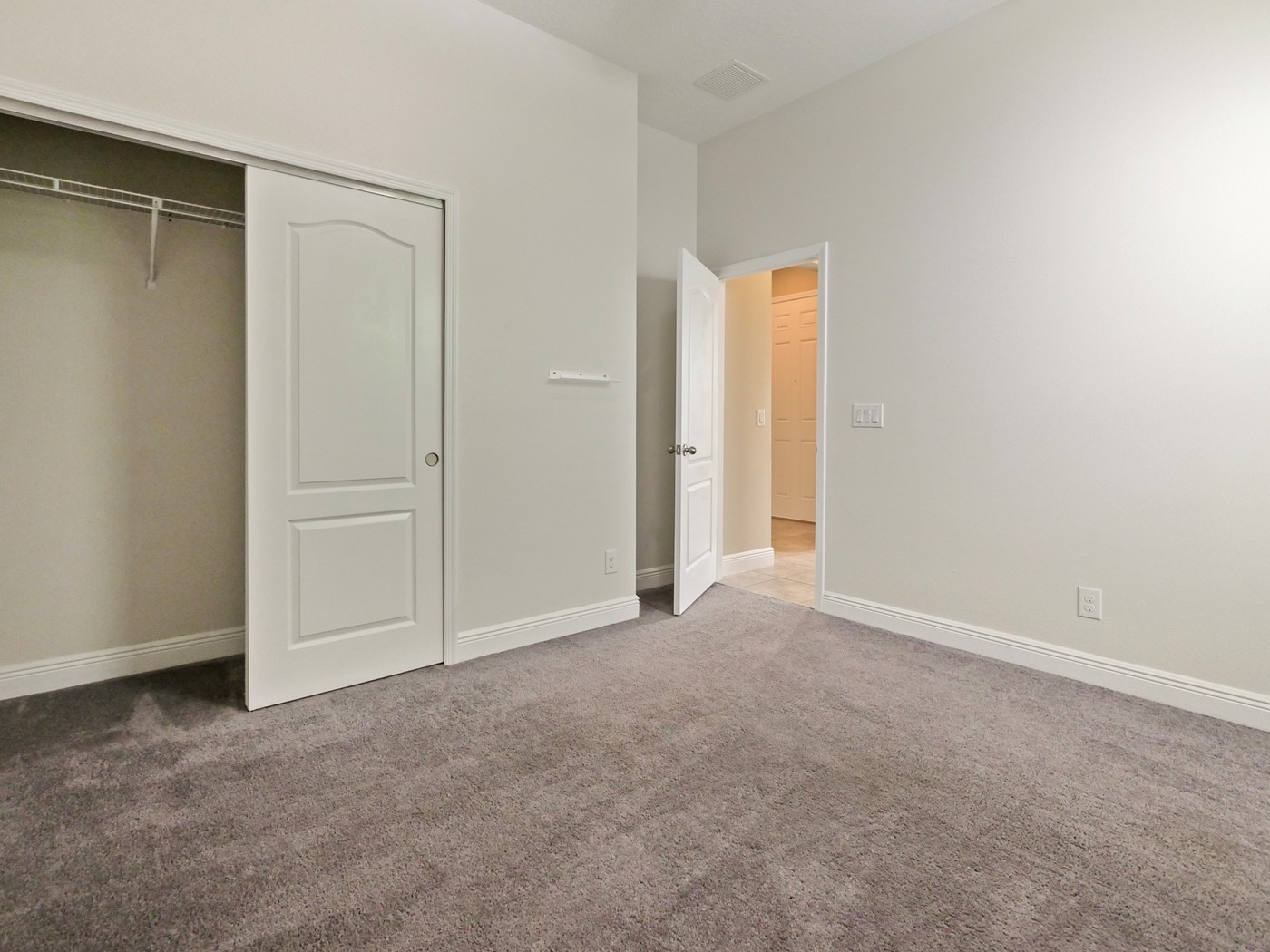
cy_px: 423
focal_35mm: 16
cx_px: 639
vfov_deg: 77.8
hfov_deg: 94.5
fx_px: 587
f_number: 4
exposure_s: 1/60
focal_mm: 7
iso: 1600
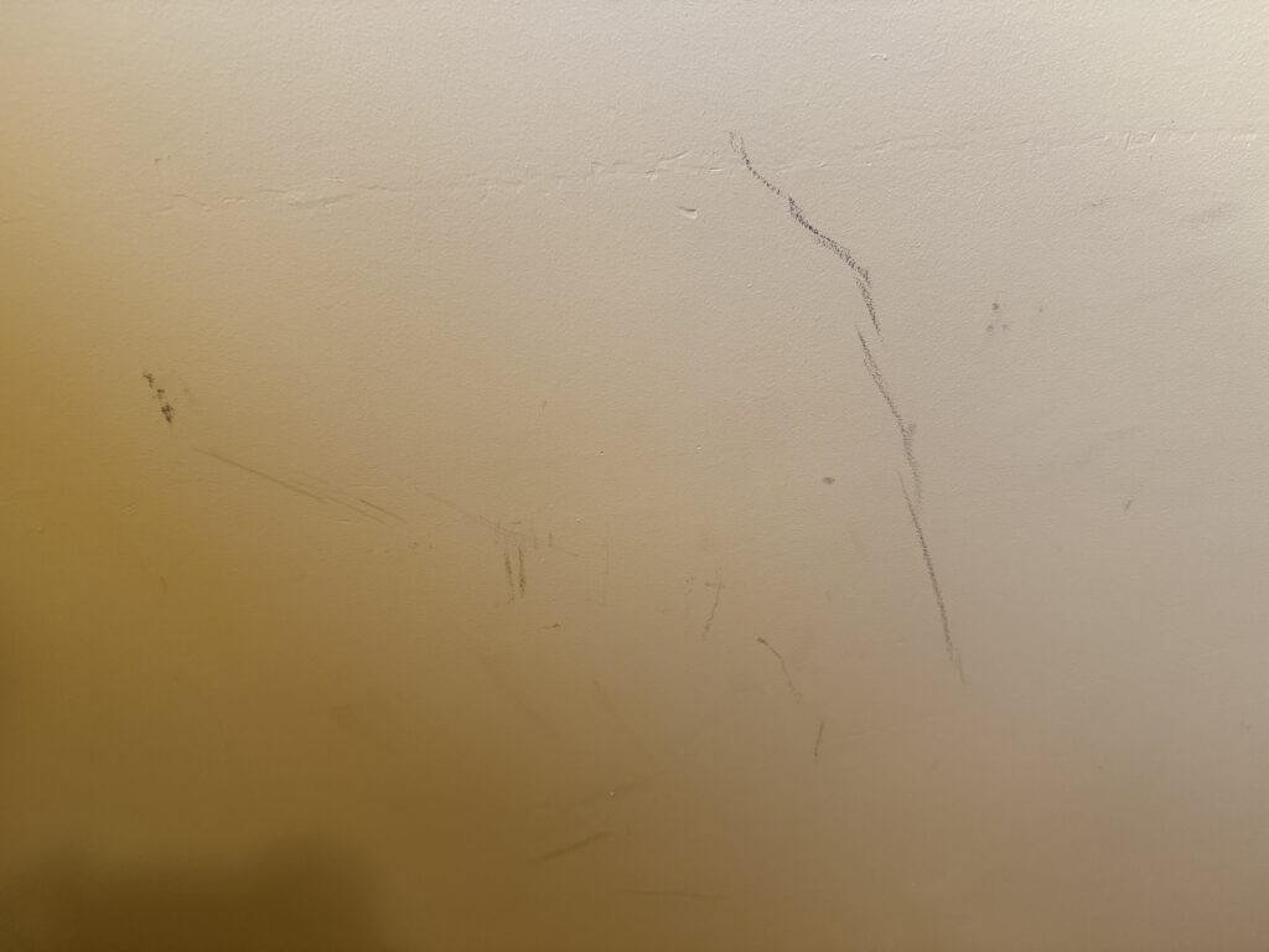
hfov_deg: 71.6
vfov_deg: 56.8
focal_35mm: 24
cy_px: 476
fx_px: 880
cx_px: 634
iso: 400
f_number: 1.78
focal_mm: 6.76
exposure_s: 1/60
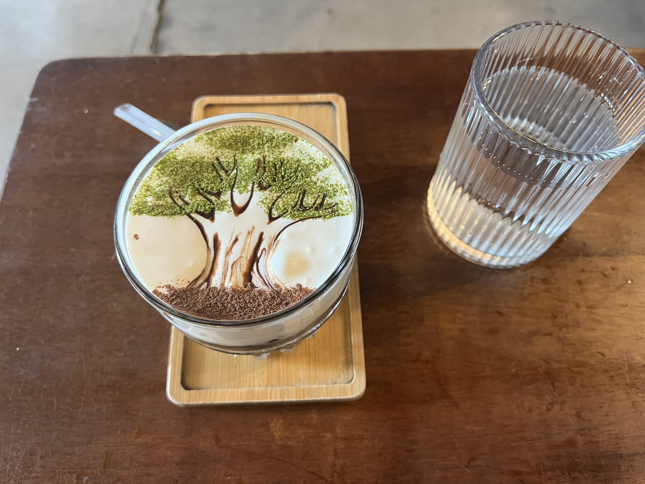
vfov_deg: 53.1
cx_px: 322
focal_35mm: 26
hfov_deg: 67.3
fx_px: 484
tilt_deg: -63.7
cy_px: 242
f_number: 1.6
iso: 320
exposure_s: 1/50
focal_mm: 5.1
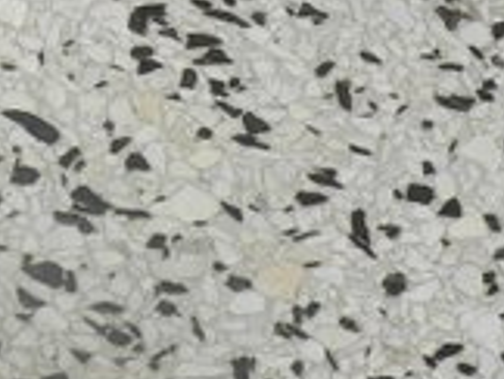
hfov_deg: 6.4
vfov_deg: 4.9
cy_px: -441
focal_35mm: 301
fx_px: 4389
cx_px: -358
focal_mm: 13
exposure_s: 1/1000
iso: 100
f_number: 6.3
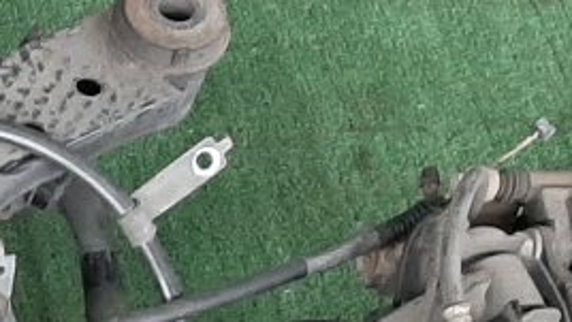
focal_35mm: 152
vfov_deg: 7.1
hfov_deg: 11.9
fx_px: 2306
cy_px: 964
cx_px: -719
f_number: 1.7
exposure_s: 1/50
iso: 123
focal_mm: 3.93
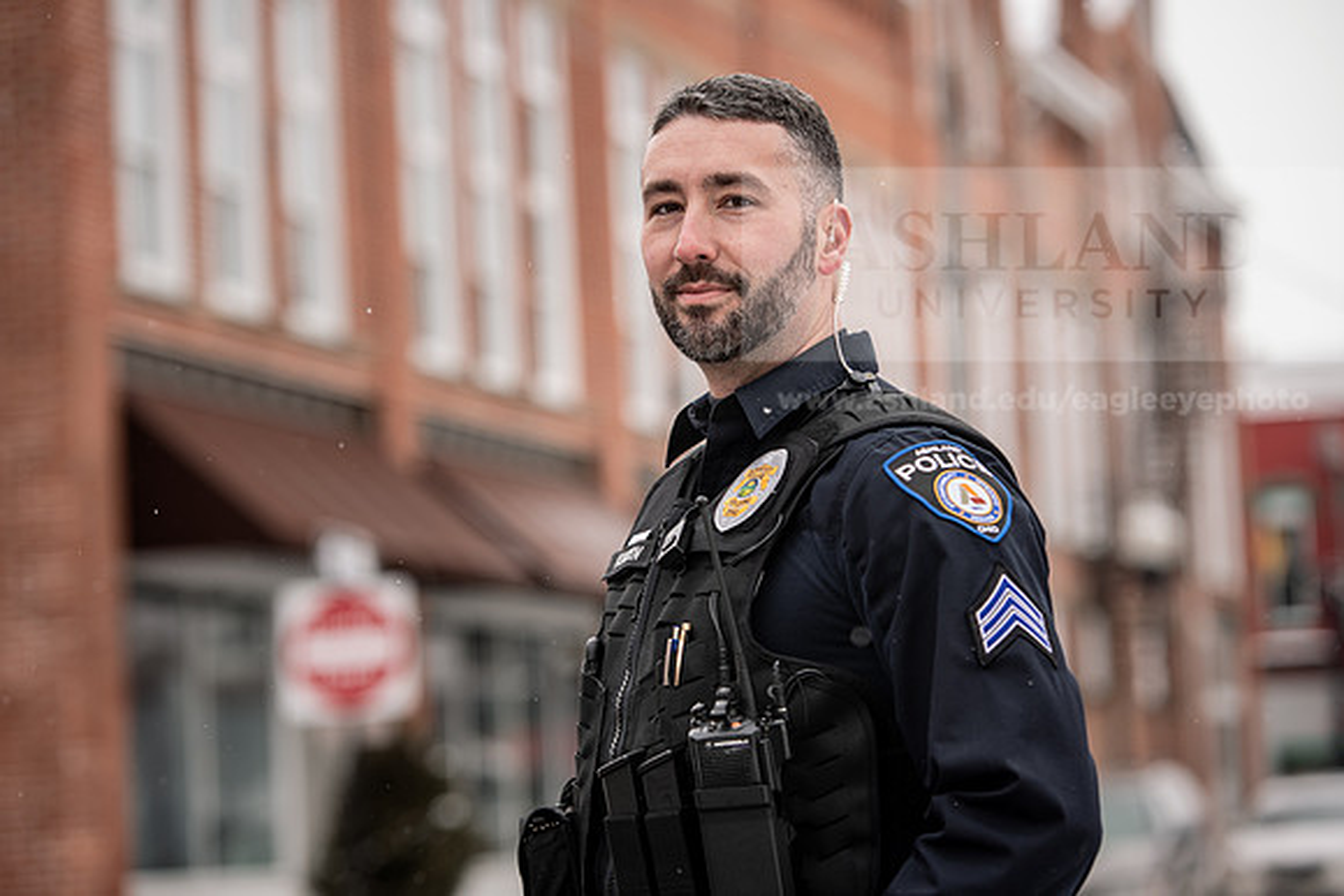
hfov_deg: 16.8
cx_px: 672
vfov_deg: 11.2
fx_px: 4556
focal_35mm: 122
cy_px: 448
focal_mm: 122
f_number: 3.5
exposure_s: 1/400
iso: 125
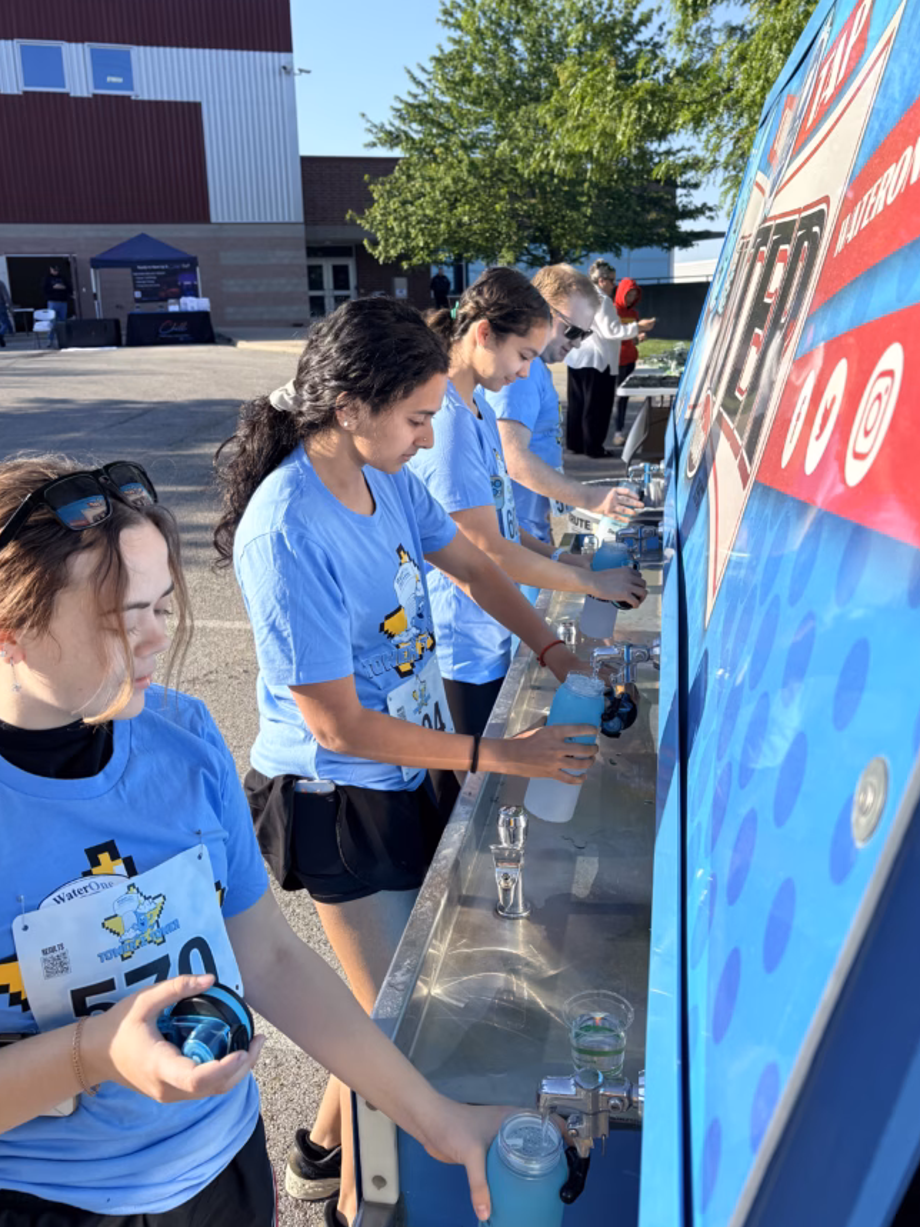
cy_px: 551
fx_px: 1099
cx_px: 484
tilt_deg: -11.8
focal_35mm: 31
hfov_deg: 45.4
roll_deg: +2.0
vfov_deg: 58.2
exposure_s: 1/1706
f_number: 1.6
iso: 50
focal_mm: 5.96
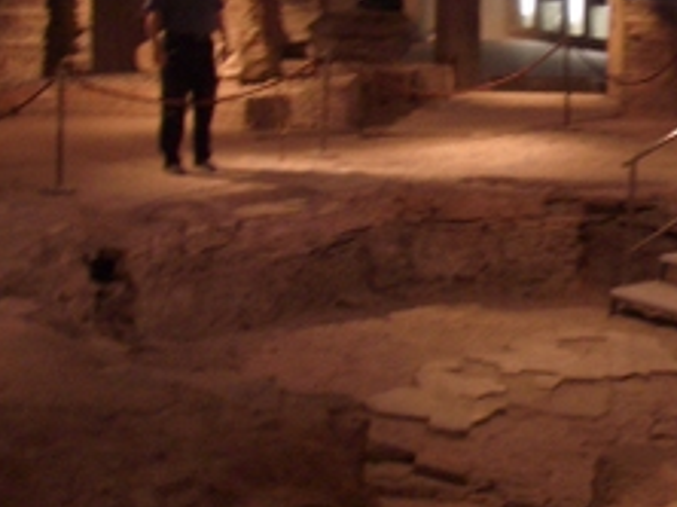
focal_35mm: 79
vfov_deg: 18.6
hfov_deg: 24.6
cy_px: 163
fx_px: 1543
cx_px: 448
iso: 100
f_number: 2.6
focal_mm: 5.8
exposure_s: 1/8
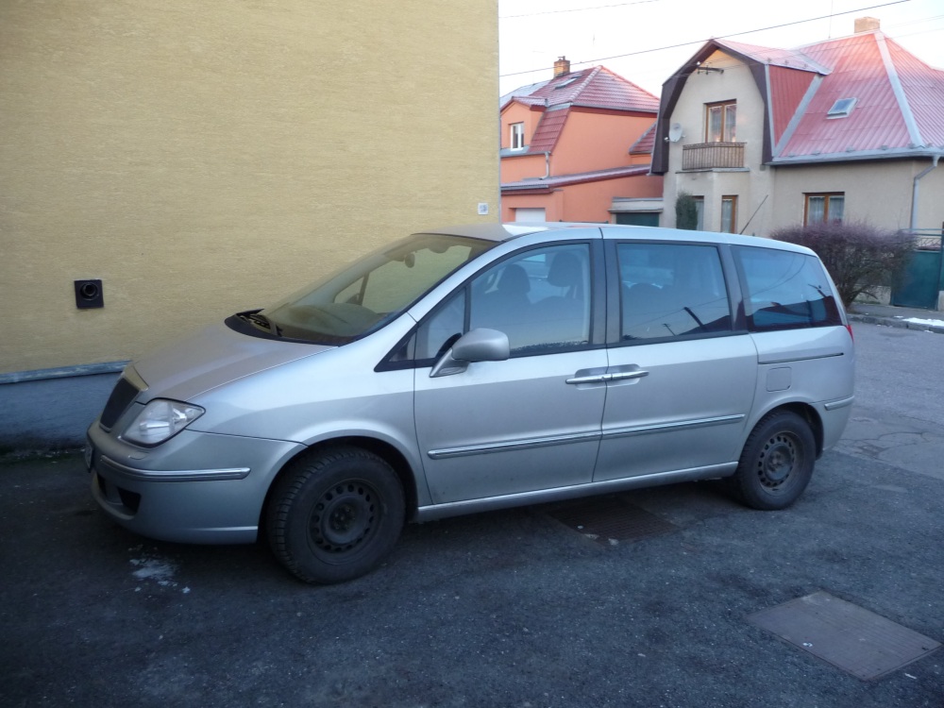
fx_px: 764
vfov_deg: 49.7
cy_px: 354
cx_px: 472
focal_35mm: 28
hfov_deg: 63.4
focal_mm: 4.7
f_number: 3.3
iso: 200
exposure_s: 1/80
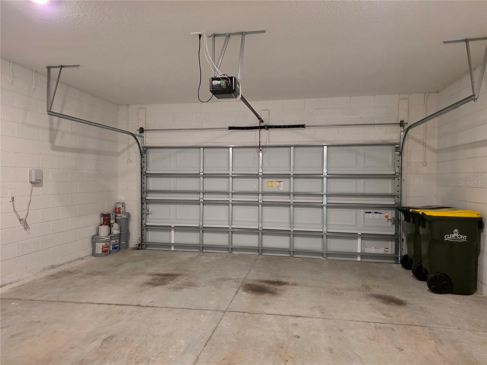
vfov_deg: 58.9
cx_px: 244
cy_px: 182
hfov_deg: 73.9
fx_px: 324
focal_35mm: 23
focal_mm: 6.3
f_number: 1.7
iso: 1250
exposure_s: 1/120
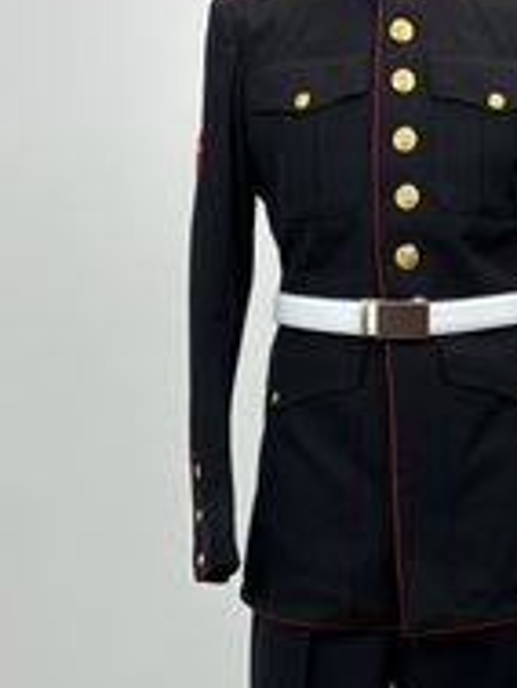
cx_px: 419
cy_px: 561
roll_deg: -1.1
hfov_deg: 26.1
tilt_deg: -6.8
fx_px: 1094
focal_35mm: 55
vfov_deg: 33.8
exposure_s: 1/124
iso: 32
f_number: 1.6
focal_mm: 5.96
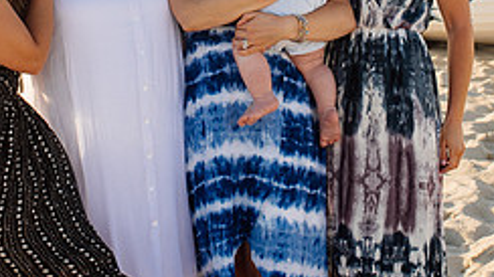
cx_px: 226
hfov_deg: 22.7
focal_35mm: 94
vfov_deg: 12.6
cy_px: -50
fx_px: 1231
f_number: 4
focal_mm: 35
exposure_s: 1/800
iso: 160
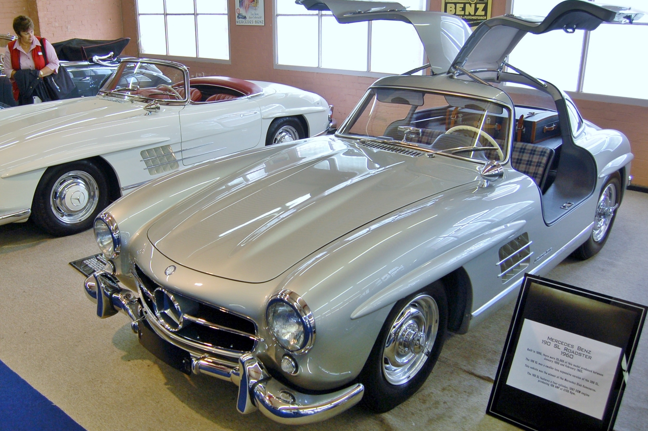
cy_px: 217
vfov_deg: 41.0
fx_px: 575
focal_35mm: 32
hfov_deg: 58.4
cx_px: 268
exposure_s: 1/60
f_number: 4
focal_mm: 18
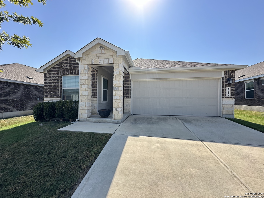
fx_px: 107
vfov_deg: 85.7
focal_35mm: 14
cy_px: 99
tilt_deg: +2.4
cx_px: 132
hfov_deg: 102.1
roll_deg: -1.0
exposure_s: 1/1233
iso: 40
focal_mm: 2.22
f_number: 2.2
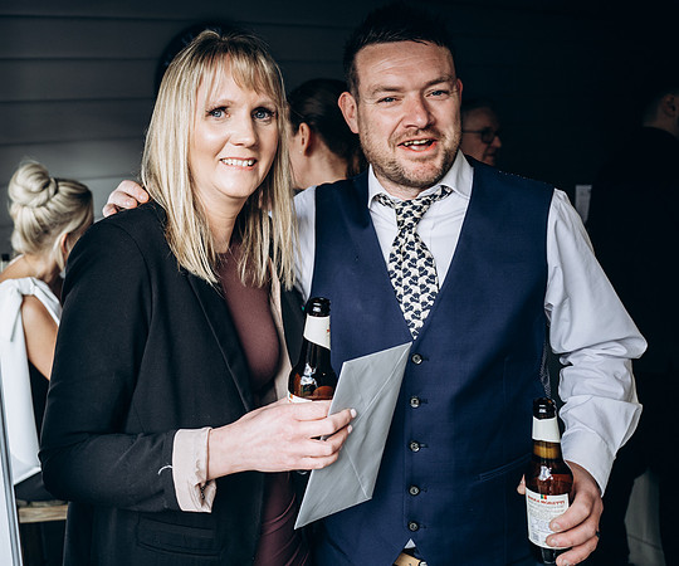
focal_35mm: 35
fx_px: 713
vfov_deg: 43.1
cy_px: 230
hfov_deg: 49.1
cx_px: 176
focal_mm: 25.5
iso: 160
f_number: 2.8
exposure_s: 1/100
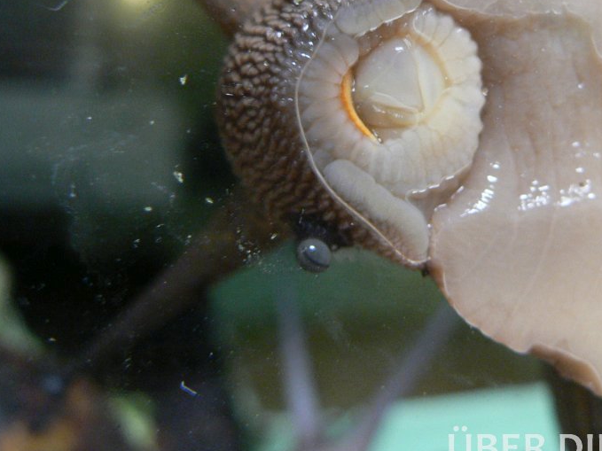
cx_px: 366
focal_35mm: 53
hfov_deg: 36.0
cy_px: 138
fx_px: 922
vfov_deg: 27.3
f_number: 2.8
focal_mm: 6
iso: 200
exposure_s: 1/8
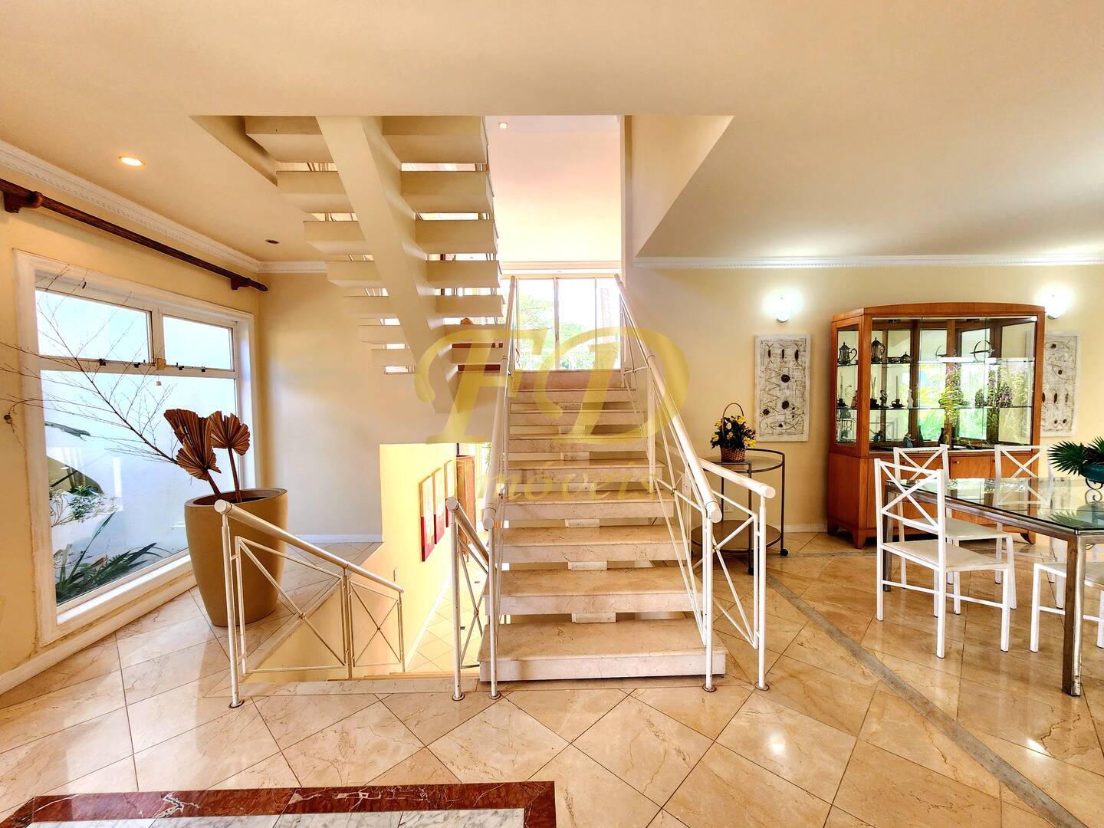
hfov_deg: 106.2
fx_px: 415
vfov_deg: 89.9
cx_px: 552
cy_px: 414
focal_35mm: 13
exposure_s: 1/60.2
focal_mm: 2.2
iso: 125
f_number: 2.2
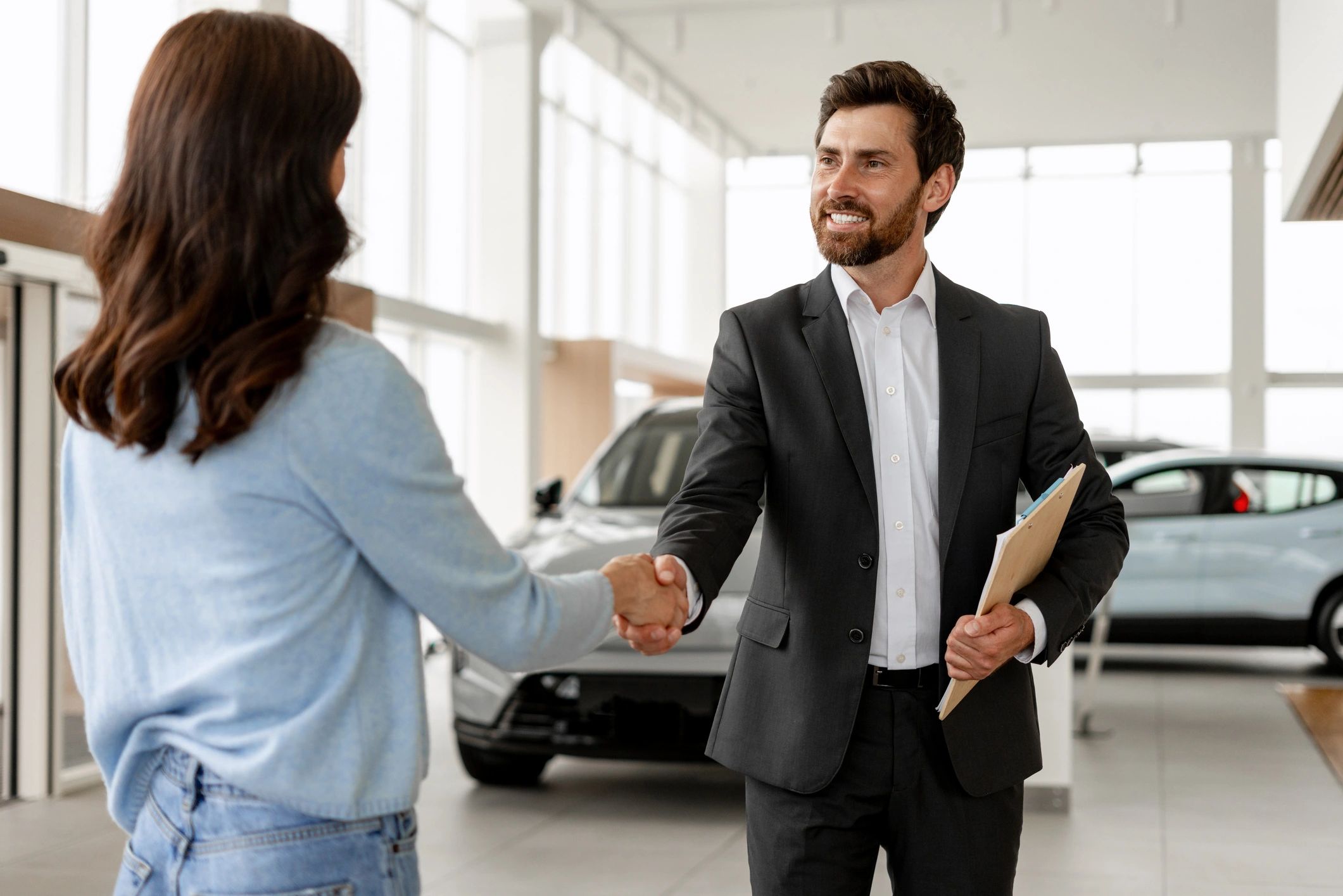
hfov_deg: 39.6
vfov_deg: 27.0
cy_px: 448
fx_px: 1865
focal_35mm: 50
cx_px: 672
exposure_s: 1/640
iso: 500
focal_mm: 50
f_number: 2.5
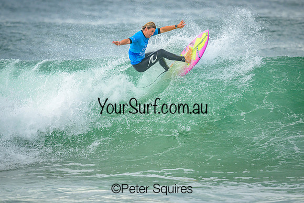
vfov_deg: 1.7
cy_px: 102
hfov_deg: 2.6
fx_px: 6757
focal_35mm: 800
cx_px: 152
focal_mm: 800
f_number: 6.3
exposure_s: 1/2000
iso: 640
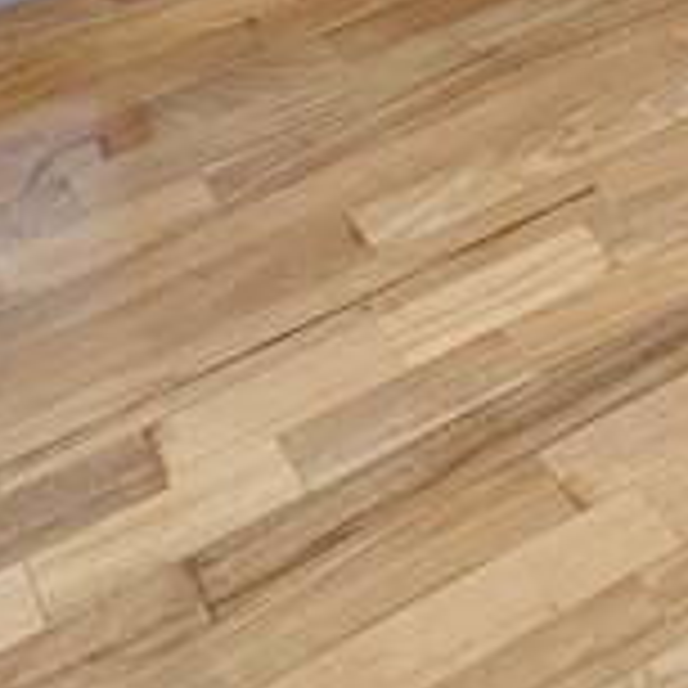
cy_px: -859
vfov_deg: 15.1
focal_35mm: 81
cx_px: 472
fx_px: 1821
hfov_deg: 21.3
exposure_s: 1/60
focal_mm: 2.2
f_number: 2.2
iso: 50
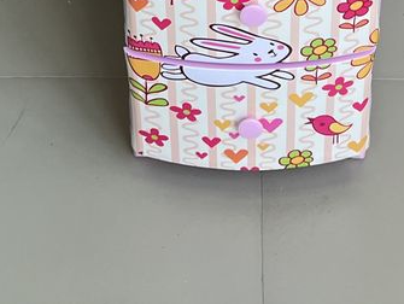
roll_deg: -0.6
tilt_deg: -29.8
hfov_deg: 21.0
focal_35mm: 93
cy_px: -236
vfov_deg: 14.2
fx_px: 1087
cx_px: 239
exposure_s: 1/107
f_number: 1.5
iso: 125
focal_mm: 5.7
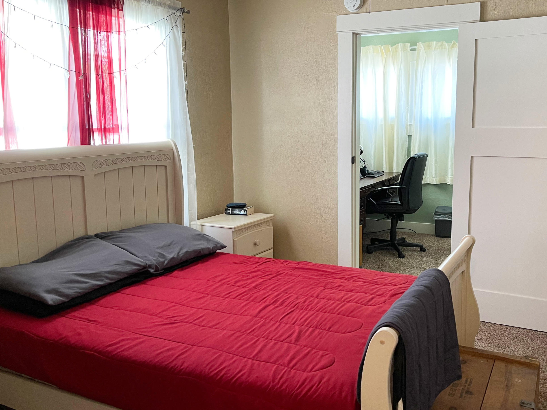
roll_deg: +0.1
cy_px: 185
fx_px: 506
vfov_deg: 44.1
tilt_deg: -8.1
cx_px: 333
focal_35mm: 32
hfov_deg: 56.3
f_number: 1.6
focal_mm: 5.1
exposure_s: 1/60
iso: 160
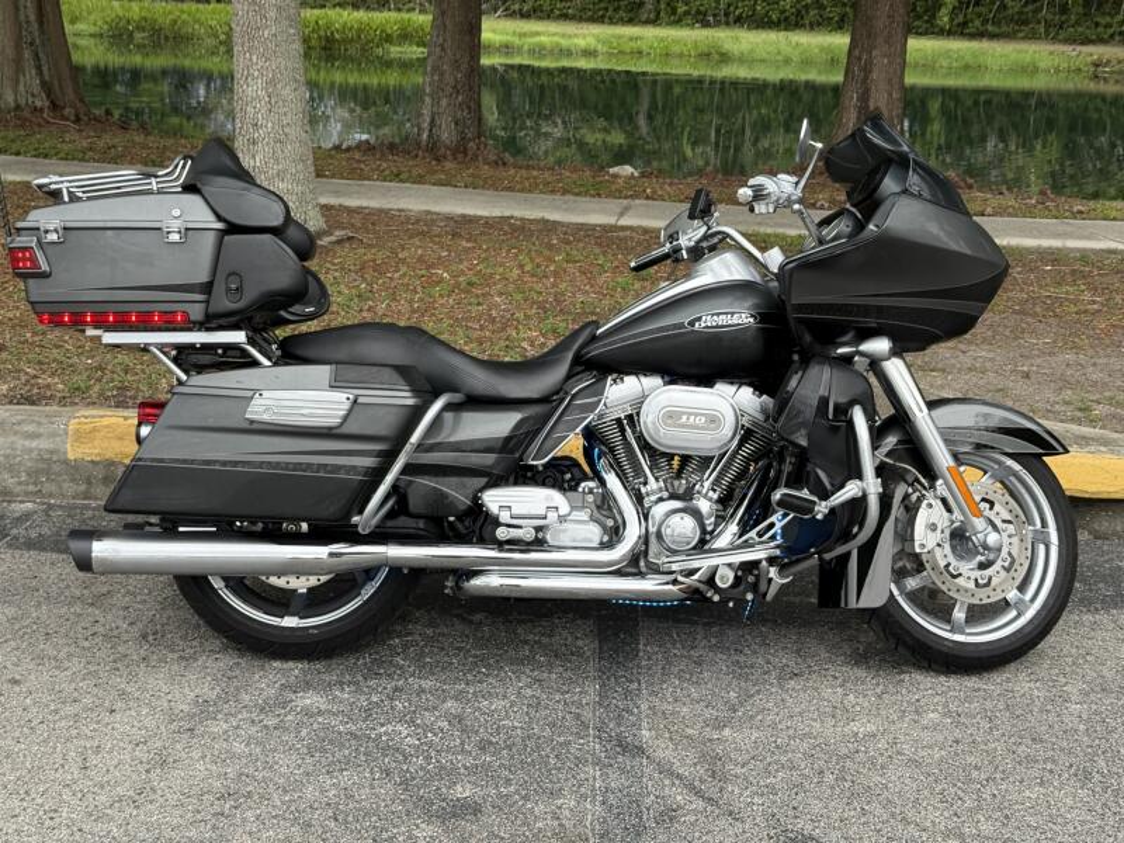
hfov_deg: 39.7
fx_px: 1559
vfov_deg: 30.3
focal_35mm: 48
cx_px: 562
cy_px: 422
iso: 80
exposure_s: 1/802
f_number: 1.78
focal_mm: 6.76
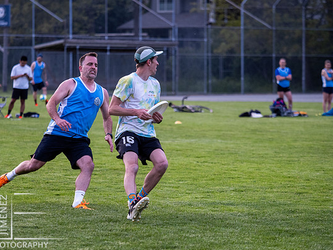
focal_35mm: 229
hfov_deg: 8.6
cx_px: 159
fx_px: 2203
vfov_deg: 6.5
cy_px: 126
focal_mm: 106
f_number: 2.8
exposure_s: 1/800
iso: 800
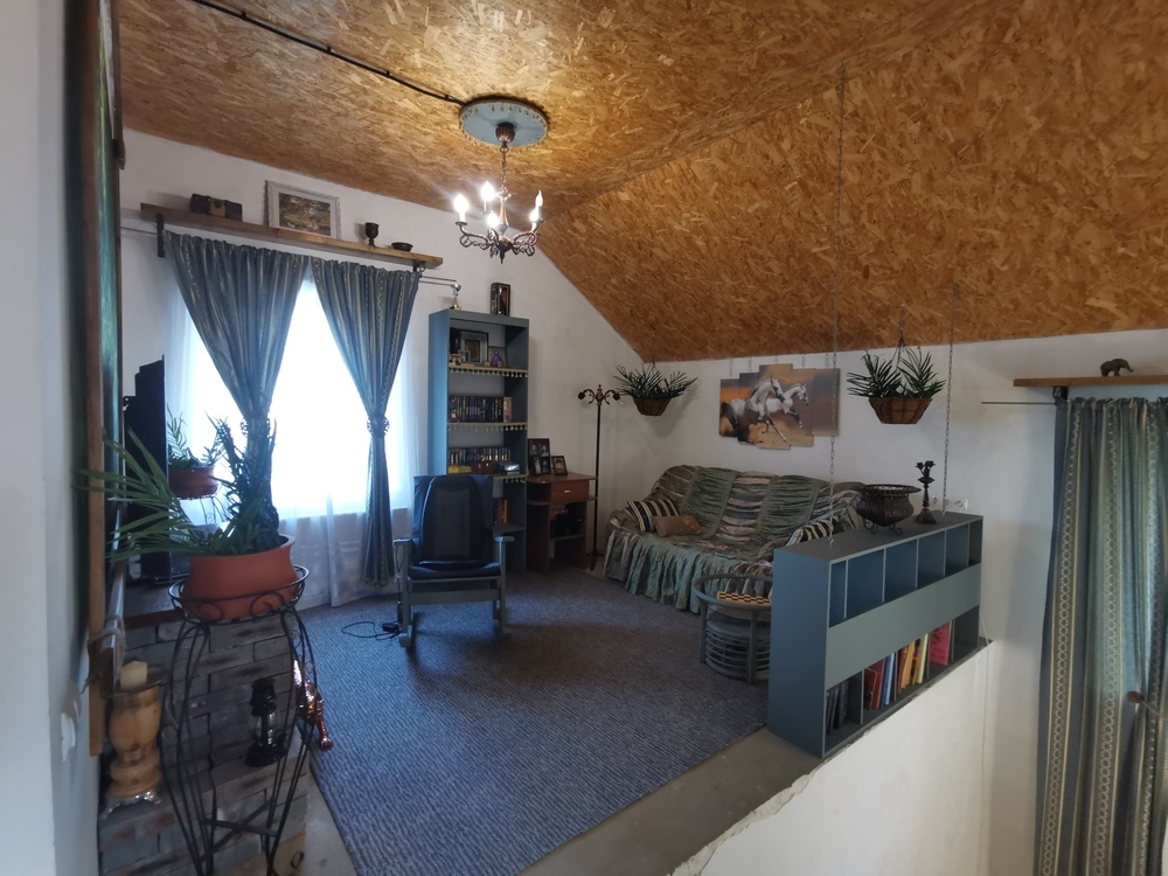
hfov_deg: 91.0
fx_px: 574
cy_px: 438
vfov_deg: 74.7
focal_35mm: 17
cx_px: 584
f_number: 2.2
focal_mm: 2.23
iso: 400
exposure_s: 1/33.3
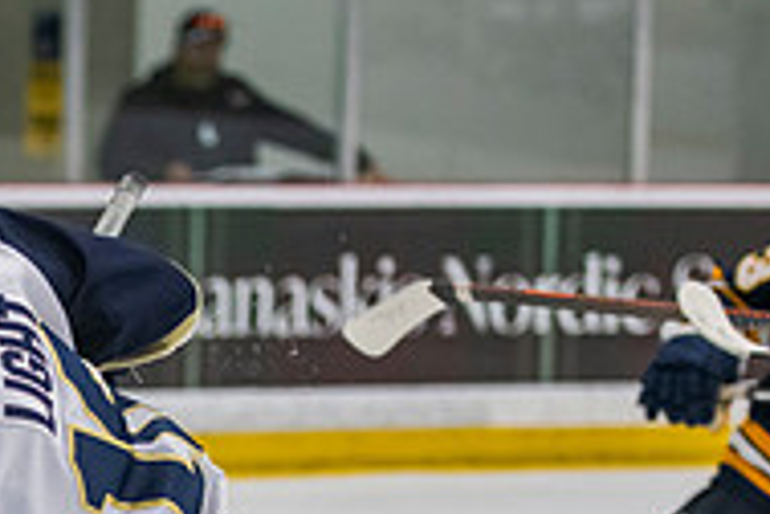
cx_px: -318
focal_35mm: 326
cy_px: 717
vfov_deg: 4.2
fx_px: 6972
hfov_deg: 6.3
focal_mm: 86
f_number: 3.2
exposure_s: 1/640
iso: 2000
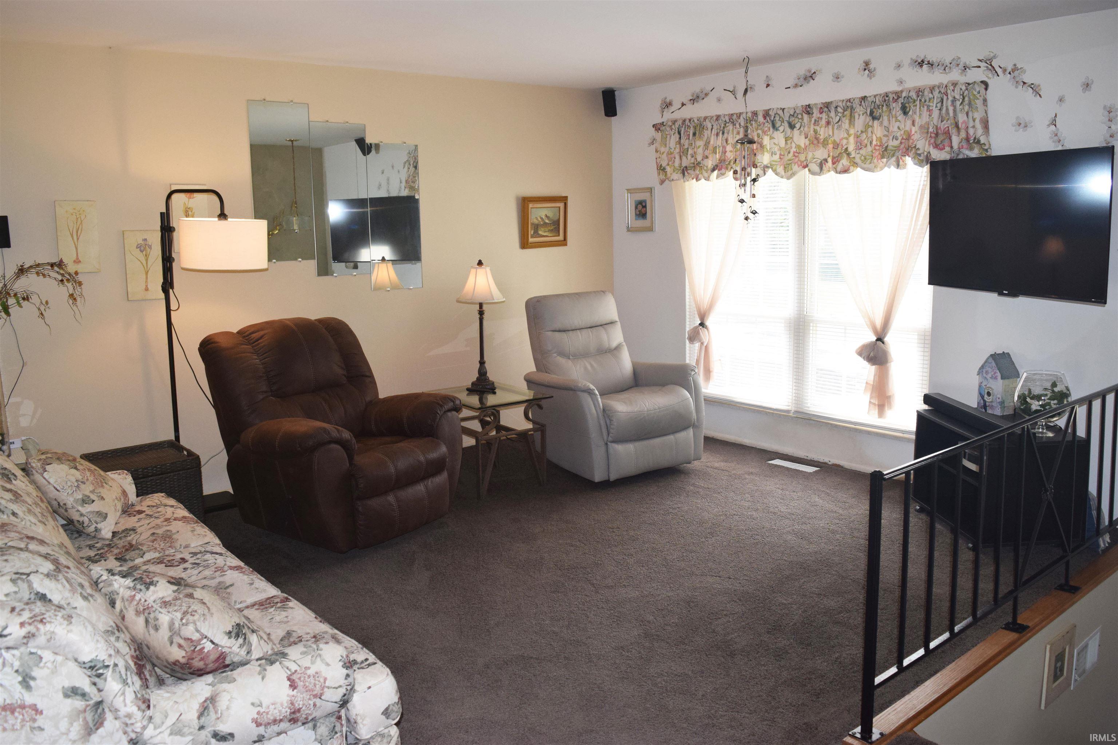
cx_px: 559
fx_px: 838
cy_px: 372
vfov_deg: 47.9
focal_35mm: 27
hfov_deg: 67.4
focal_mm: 18
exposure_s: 1/100
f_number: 5
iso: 800
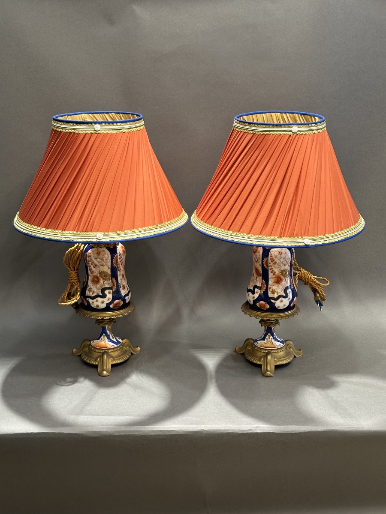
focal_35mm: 48
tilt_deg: -15.8
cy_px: 257
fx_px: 714
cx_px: 193
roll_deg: -0.7
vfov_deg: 39.7
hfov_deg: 30.3
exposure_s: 1/50
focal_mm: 6.86
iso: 160
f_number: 1.78
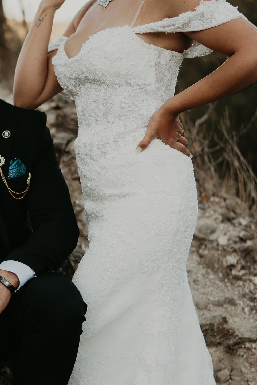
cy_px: 201
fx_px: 996
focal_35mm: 93
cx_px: -23
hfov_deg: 14.4
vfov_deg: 21.9
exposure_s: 1/1250
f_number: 1.4
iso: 100
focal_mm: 35
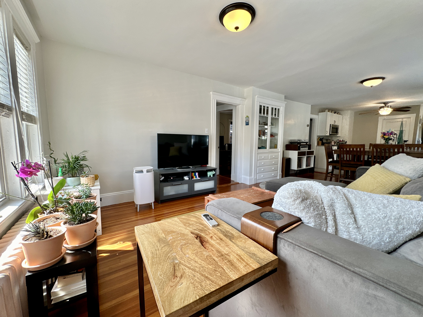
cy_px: 158
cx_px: 212
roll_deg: +0.4
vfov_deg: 85.7
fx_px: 171
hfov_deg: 102.1
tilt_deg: -5.9
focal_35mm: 14
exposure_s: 1/121
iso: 100
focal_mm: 2.22
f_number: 2.2
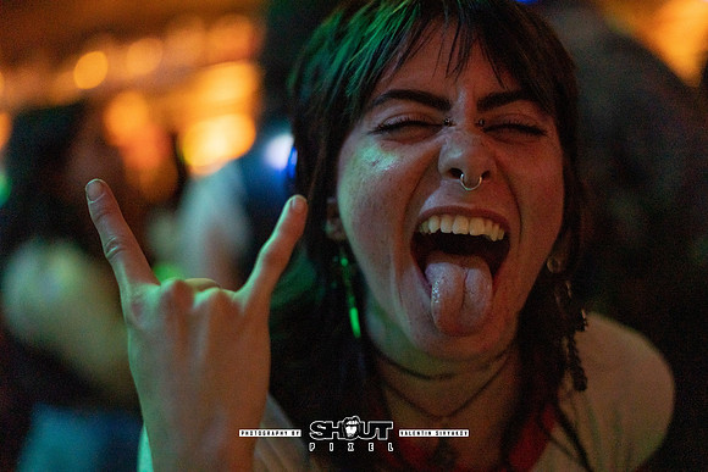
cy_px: 236
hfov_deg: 39.6
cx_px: 354
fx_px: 984
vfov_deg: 27.0
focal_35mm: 50
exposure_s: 1/200
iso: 3200
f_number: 1.8
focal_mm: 50
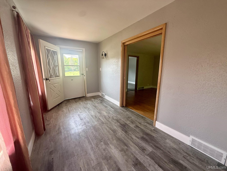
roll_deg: -0.8
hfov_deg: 102.1
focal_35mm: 14
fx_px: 92
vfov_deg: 85.7
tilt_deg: -9.5
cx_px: 114
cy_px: 86
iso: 160
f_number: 2.2
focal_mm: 2.22
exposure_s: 1/99
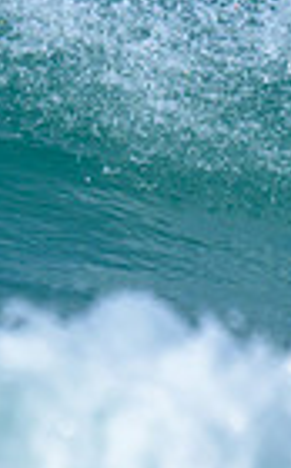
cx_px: 642
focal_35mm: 4649
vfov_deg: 0.5
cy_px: -41
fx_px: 59236
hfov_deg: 0.3
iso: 200
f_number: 6.3
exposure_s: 1/2000
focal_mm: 800
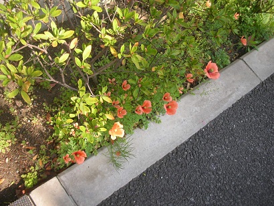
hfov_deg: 52.6
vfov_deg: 40.7
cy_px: 103
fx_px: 277
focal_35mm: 35
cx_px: 137
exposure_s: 1/171
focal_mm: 5.8
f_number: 3
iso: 50
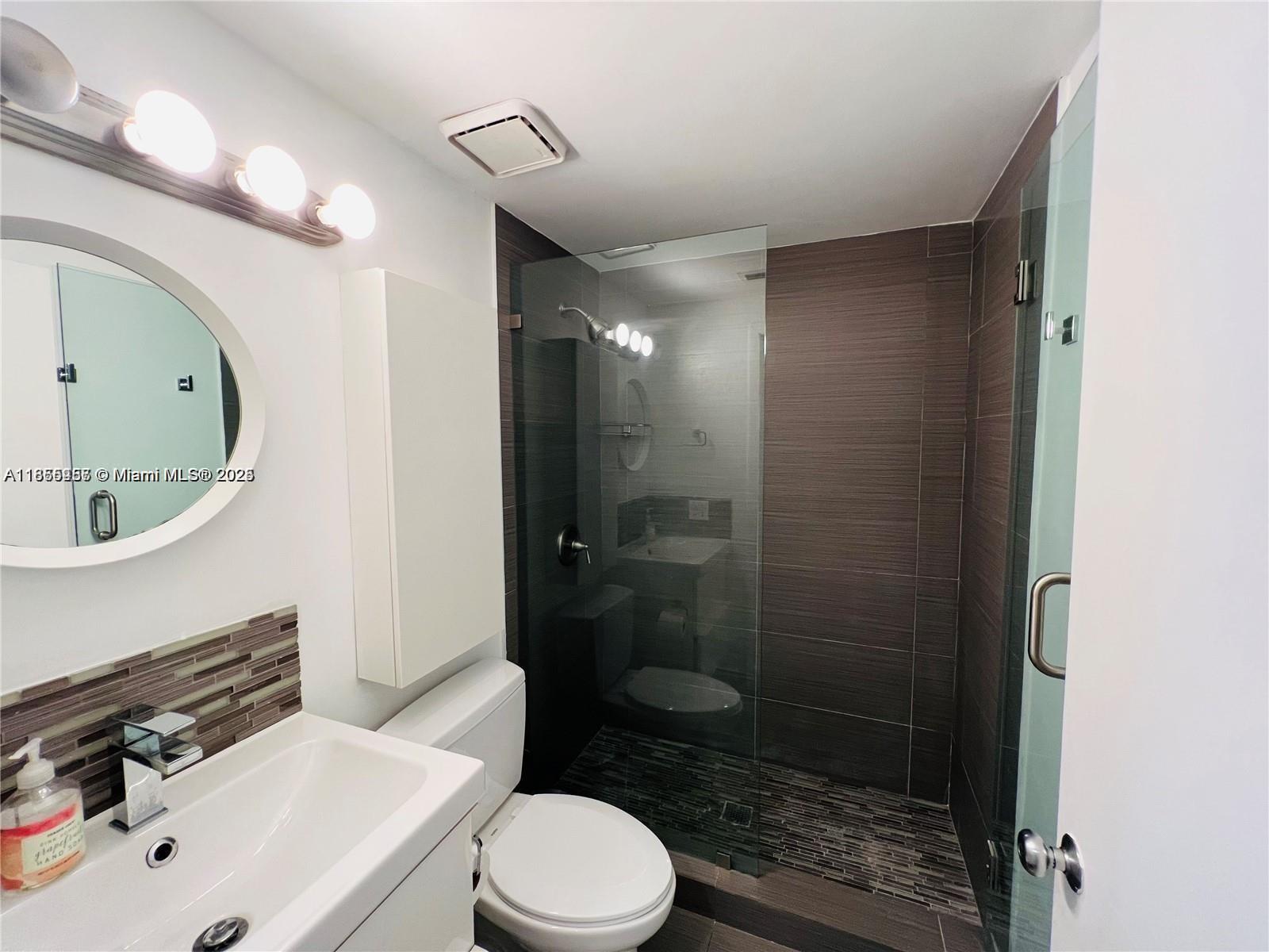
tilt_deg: -4.3
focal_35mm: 13
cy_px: 476
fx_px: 477
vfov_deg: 89.9
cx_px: 634
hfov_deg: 106.2
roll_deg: +0.6
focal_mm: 1.57
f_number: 1.8
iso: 200
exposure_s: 1/60
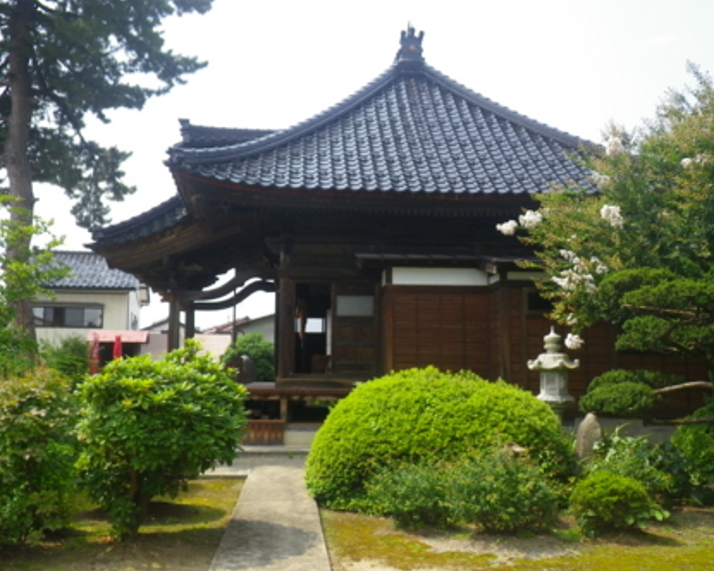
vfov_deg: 41.2
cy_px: 284
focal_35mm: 36
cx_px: 335
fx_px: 761
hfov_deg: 50.3
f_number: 4.6
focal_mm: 6.1
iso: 80
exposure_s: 1/250
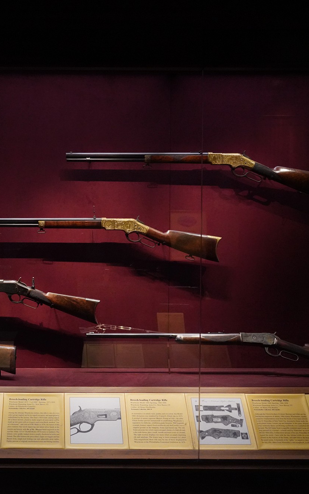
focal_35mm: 46
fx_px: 620
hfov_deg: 27.3
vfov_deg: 43.5
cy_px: 247
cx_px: 48
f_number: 4.5
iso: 8000
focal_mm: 30
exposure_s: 1/100
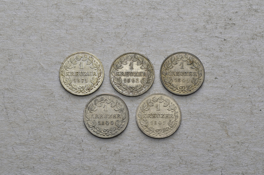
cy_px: 88
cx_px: 132
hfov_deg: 24.7
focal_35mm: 82
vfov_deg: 16.5
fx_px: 604
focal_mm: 55
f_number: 14
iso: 400
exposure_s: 1/250
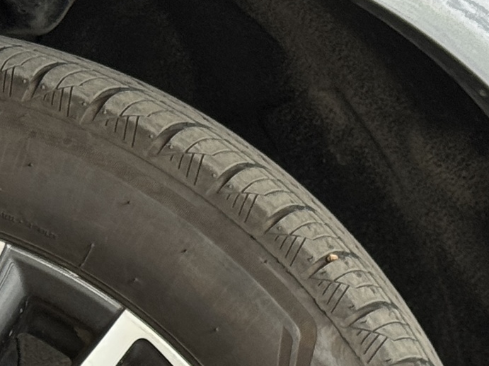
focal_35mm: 200
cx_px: -164
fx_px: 2825
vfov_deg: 7.2
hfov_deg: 9.7
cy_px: 709
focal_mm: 6.76
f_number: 1.78
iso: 100
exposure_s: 1/102
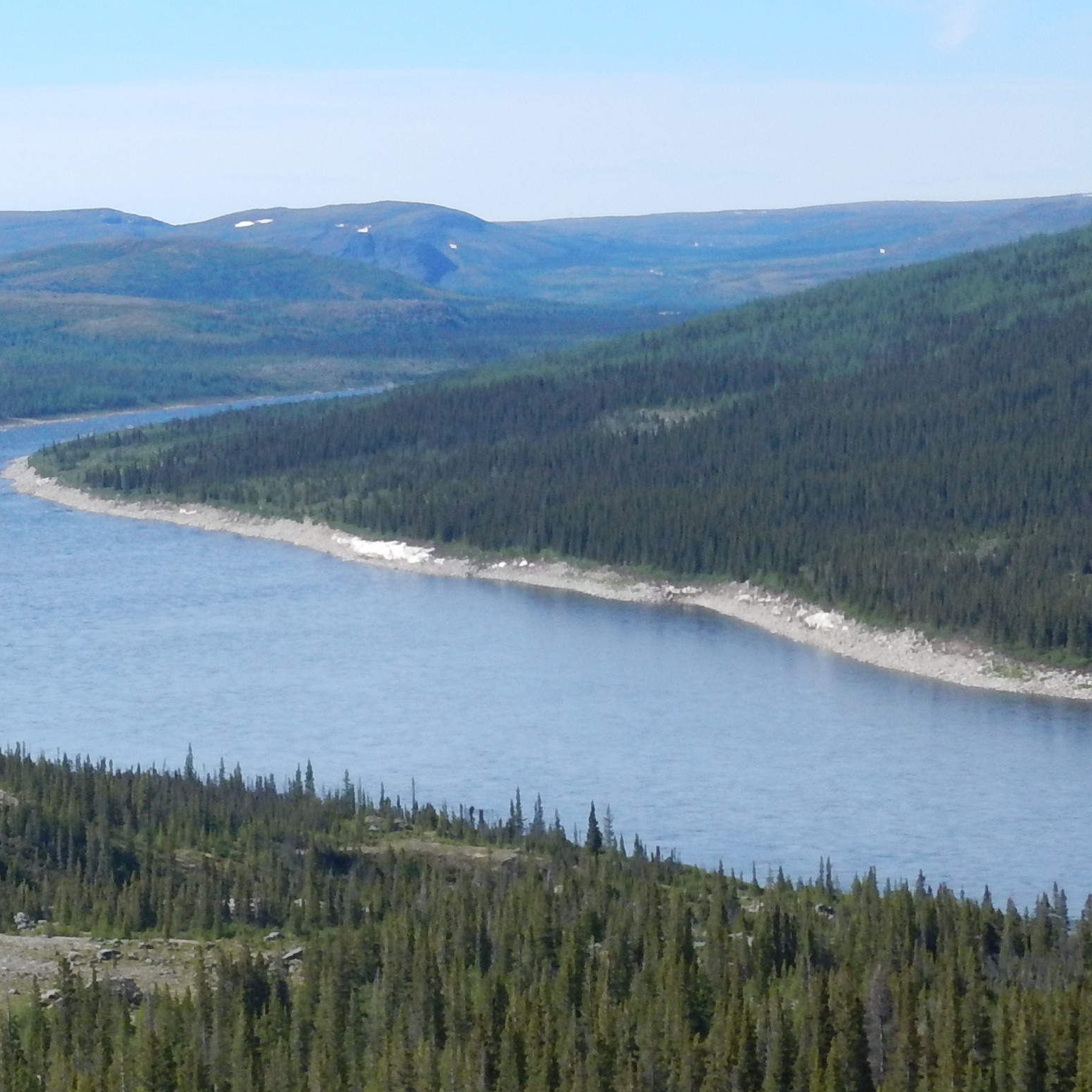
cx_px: -77
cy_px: 788
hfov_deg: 12.6
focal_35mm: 136
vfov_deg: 12.8
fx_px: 4854
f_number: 4.3
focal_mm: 9.2
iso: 125
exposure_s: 1/640
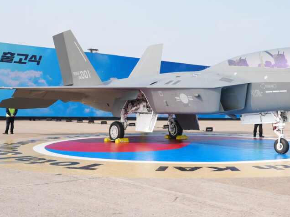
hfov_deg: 39.0
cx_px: 201
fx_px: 402
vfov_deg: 30.1
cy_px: 74
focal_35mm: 48
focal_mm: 31
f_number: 11
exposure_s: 1/60
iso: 80
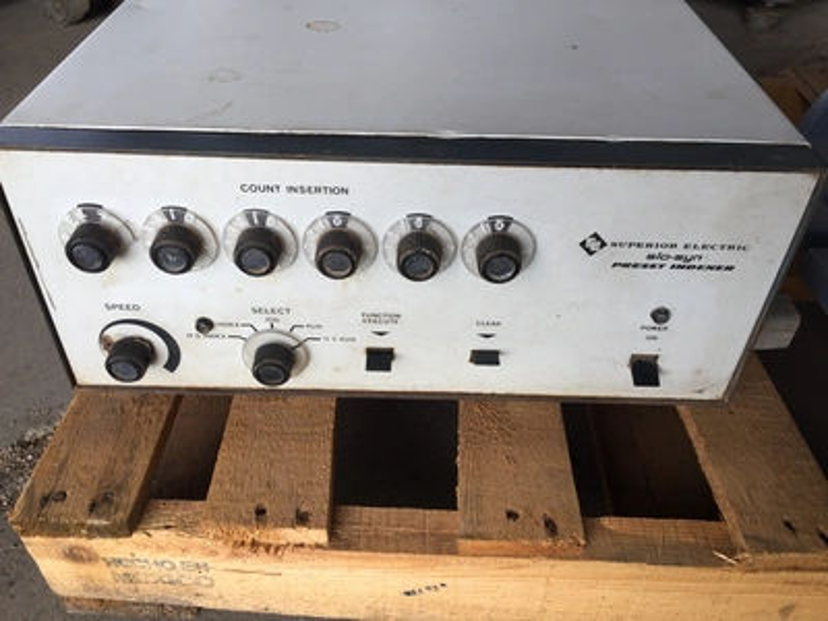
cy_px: 310
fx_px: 694
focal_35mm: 29
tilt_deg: -39.6
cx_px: 414
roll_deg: +0.7
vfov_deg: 48.2
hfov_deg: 61.7
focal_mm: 4.15
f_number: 2.2
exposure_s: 1/120
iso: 32
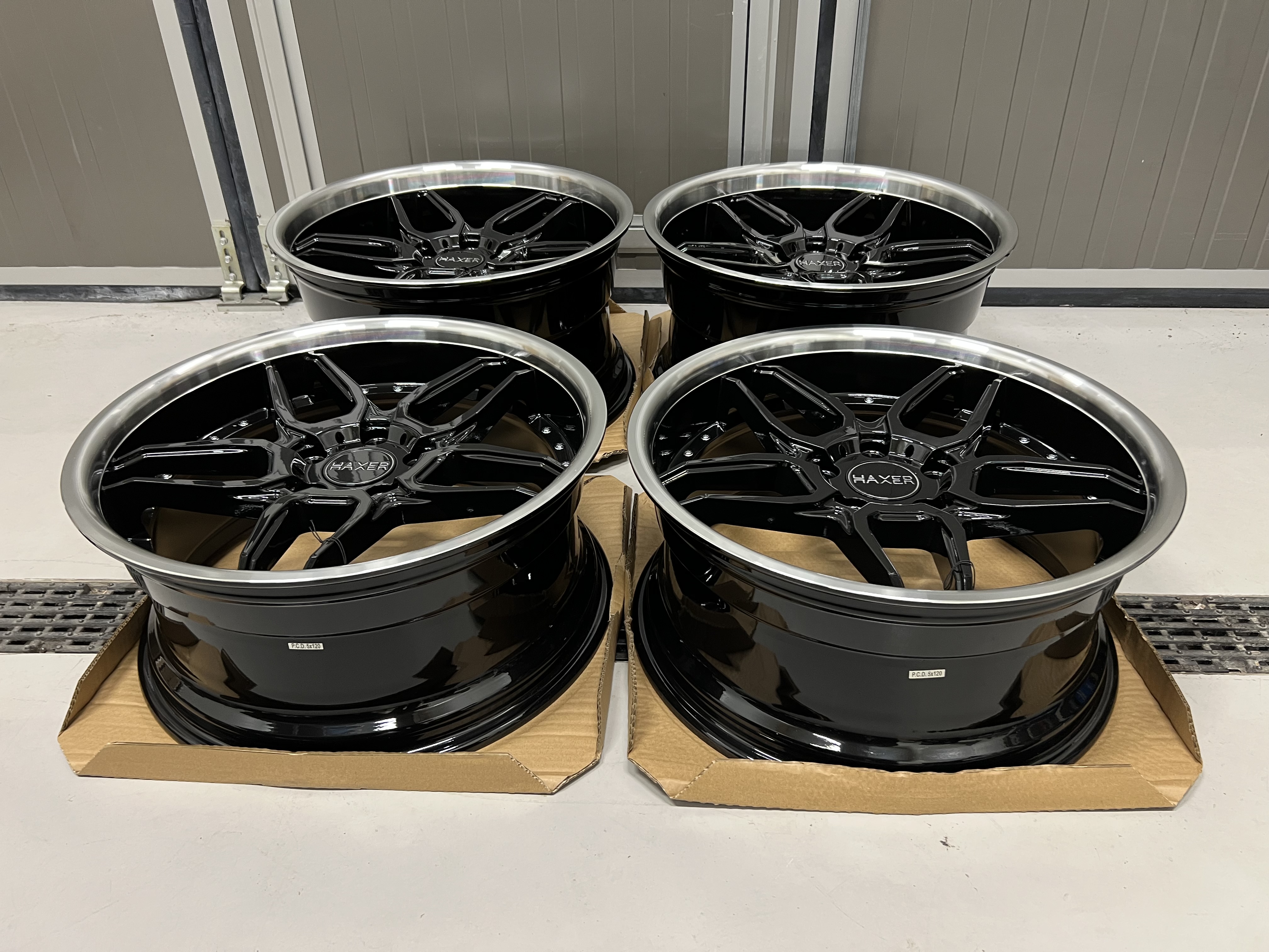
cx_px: 634
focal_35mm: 26
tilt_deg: -33.5
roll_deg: +0.8
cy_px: 476
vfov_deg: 53.1
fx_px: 953
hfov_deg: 67.3
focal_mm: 5.7
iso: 200
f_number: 1.5
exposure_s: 1/50
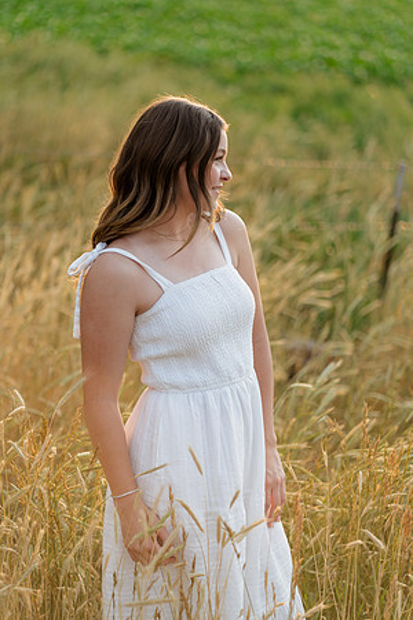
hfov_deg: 16.1
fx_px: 1463
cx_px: 206
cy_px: 310
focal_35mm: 85
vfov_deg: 23.9
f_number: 2
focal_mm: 85
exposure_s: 1/640
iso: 125
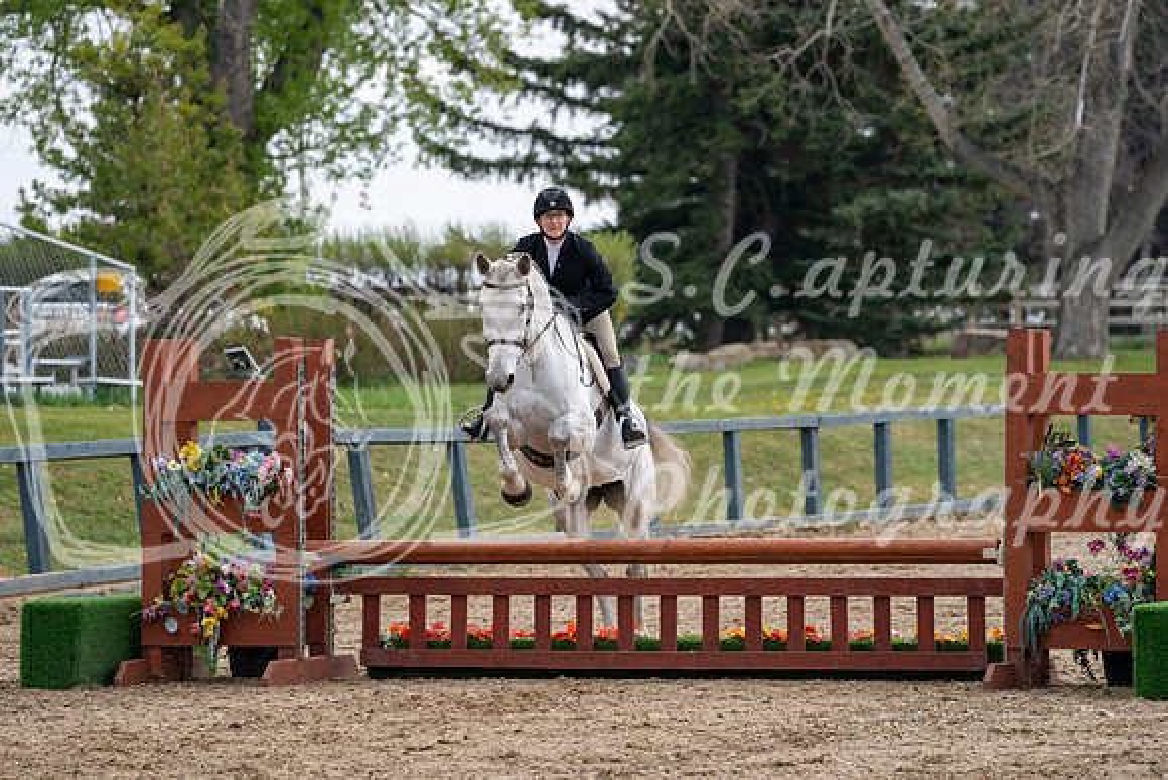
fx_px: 7723
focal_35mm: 238
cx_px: 584
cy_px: 390
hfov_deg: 8.6
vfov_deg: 5.8
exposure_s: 1/250
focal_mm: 238
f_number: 5.6
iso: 100
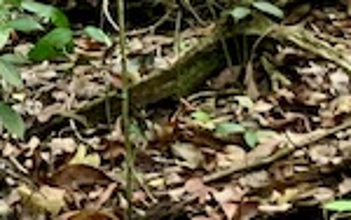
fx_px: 2106
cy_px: -365
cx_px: -777
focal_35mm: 220
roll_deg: -1.4
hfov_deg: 7.9
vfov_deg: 5.7
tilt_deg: +1.0
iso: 80
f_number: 1.8
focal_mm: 4.25
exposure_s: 1/121
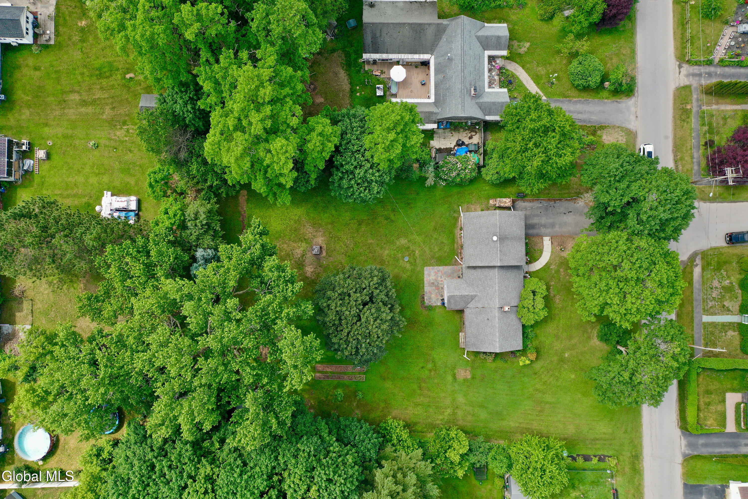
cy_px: 250
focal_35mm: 28
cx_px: 374
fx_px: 582
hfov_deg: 65.5
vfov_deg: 46.4
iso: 100
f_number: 3.2
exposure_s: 1/30
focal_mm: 10.26
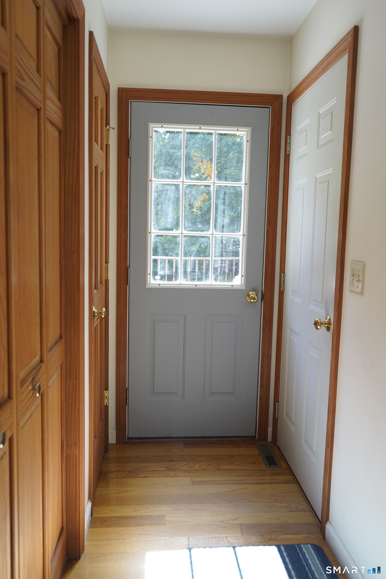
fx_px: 450
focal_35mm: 28
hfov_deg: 46.4
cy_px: 290
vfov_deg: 65.5
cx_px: 193
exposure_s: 1/160
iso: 400
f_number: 4
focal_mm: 28
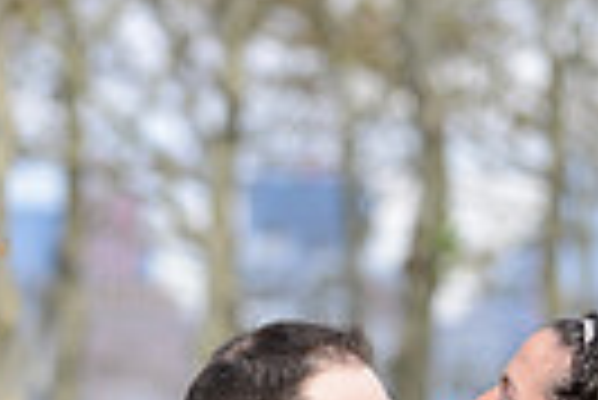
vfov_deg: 3.0
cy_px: 712
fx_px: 7633
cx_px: 265
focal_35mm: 459
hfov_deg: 4.5
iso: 500
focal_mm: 105
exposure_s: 1/1600
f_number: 4
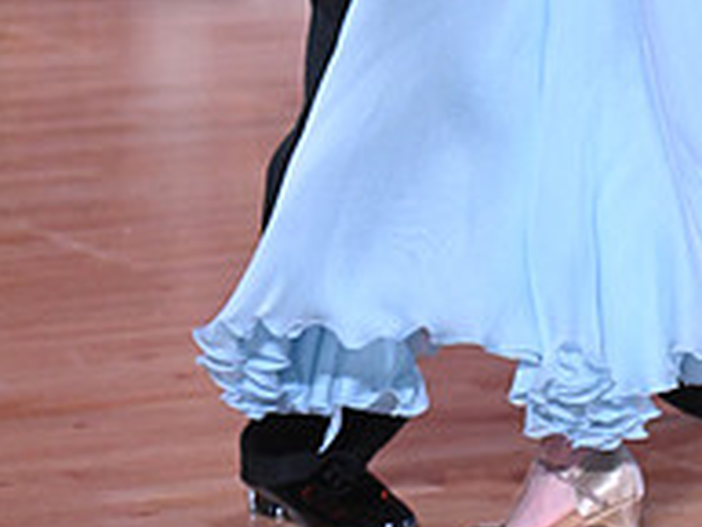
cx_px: 427
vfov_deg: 6.5
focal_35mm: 225
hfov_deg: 8.8
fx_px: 4566
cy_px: -345
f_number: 6.3
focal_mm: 78
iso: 6400
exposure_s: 1/400
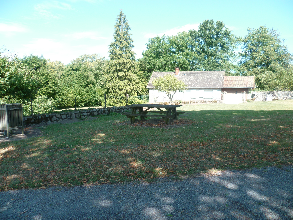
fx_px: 237
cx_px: 146
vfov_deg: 49.7
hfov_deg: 63.4
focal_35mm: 28
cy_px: 110
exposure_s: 1/250
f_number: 2.8
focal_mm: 5
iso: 80
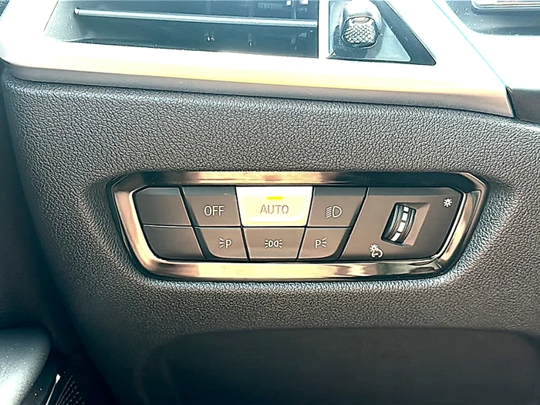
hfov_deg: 44.8
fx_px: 655
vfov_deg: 34.3
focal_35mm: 42
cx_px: 270
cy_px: 202
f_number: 1.78
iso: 125
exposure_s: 1/176
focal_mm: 6.86
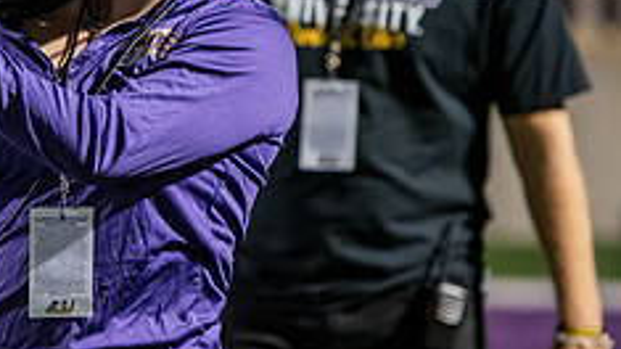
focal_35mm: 413
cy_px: 33
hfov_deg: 5.2
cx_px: 50
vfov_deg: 2.9
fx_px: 6798
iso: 5000
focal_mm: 160
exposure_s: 1/320
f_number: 3.2
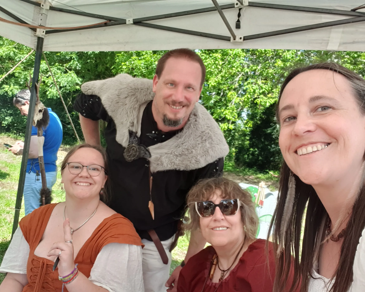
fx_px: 367
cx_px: 178
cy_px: 146
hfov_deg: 52.8
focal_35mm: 34
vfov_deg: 43.4
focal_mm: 2.92
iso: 100
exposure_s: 1/351
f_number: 1.7
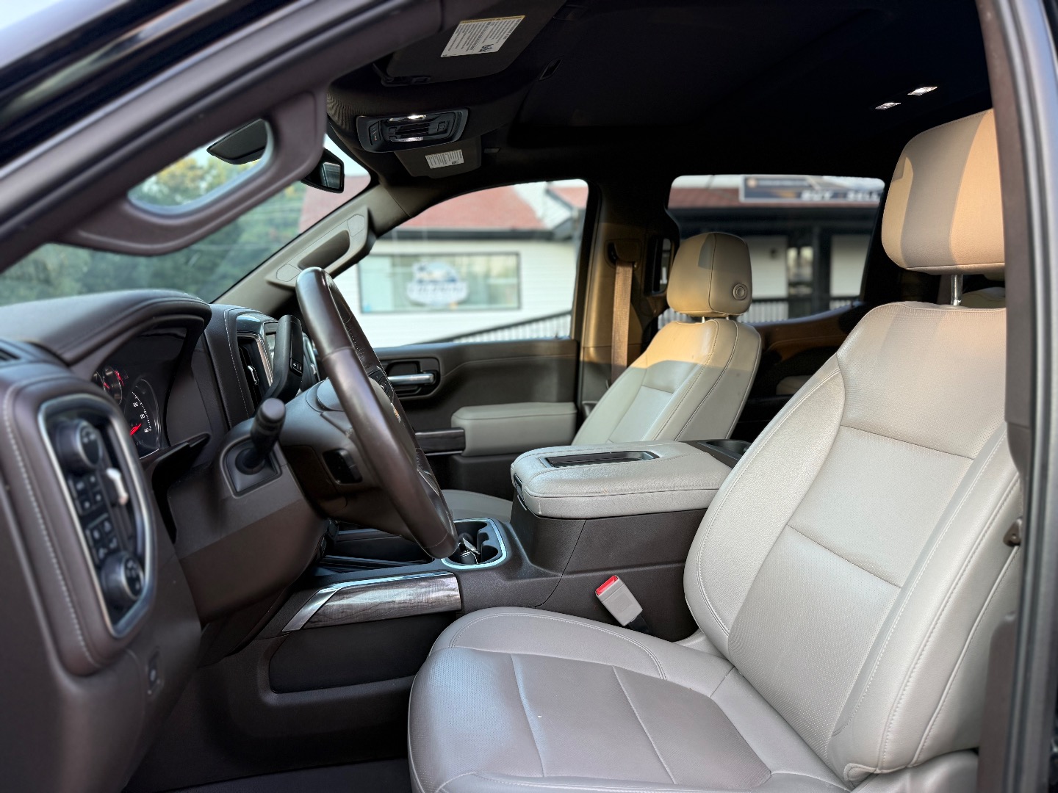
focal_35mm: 24
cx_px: 529
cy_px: 396
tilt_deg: -6.3
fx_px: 734
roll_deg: +1.1
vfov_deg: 56.8
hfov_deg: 71.6
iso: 125
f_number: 1.78
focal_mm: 6.76
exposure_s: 1/159
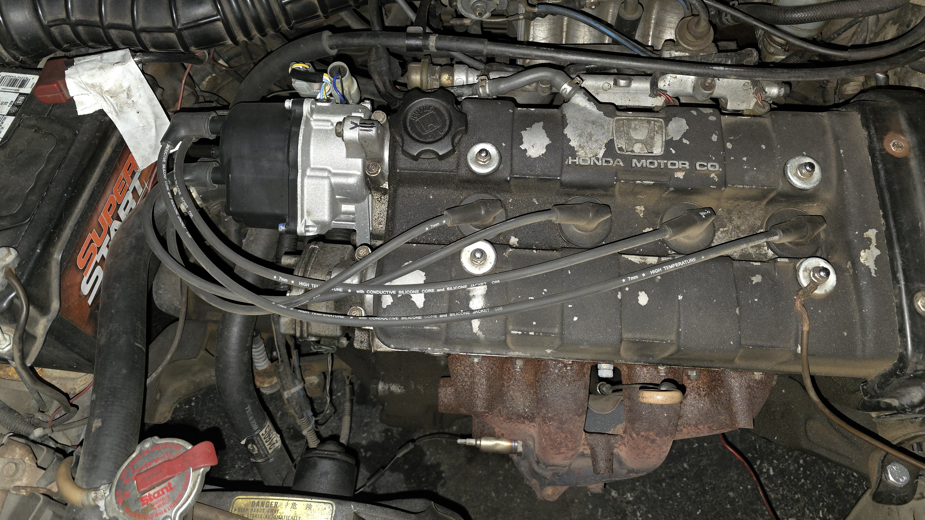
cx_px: 465
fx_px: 638
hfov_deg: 71.9
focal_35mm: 26
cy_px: 176
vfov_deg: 43.8
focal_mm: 6.3
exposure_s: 1/20.1
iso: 125
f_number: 1.7
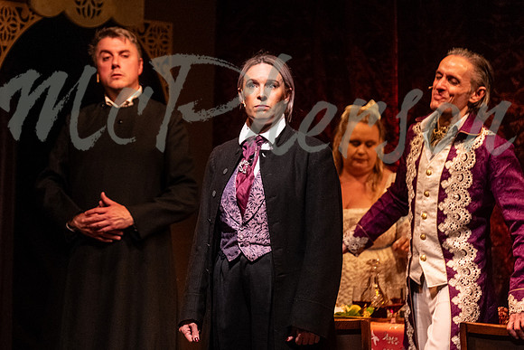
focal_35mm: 211
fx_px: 3068
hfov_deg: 9.8
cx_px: 167
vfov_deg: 6.5
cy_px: 184
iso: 2500
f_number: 2.8
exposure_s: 1/250
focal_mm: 102.2
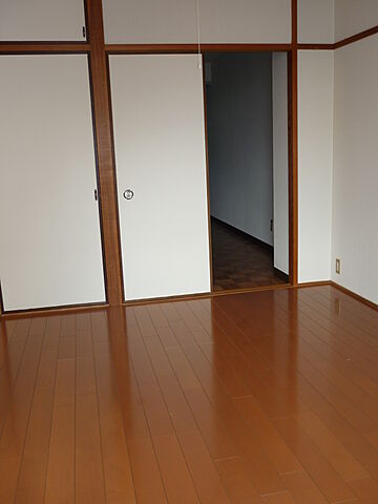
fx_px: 480
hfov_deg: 42.9
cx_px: 189
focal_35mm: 33
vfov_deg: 55.4
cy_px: 252
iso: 100
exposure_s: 1/40
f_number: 2.8
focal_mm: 5.5
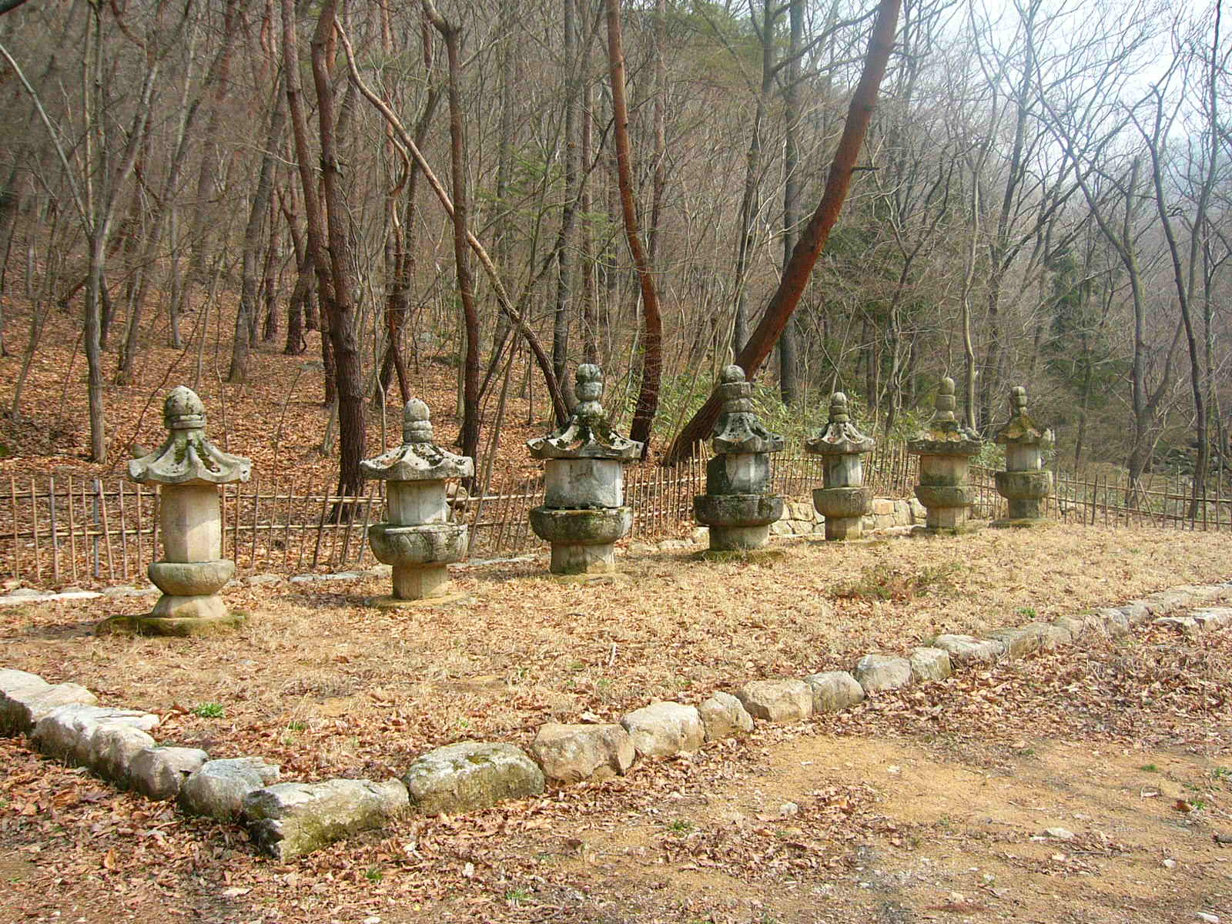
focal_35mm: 35
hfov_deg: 52.6
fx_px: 1246
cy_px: 462
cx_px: 616
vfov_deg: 40.7
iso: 100
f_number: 8
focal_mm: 5.8
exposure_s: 1/60
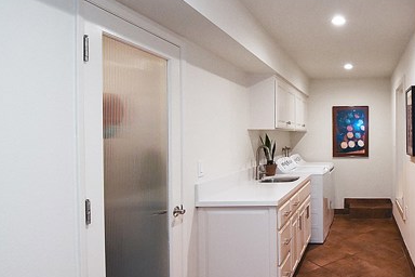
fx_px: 288
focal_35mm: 25
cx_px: 323
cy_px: 134
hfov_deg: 66.0
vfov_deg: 51.3
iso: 1000
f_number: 8
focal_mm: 10
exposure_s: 1/60
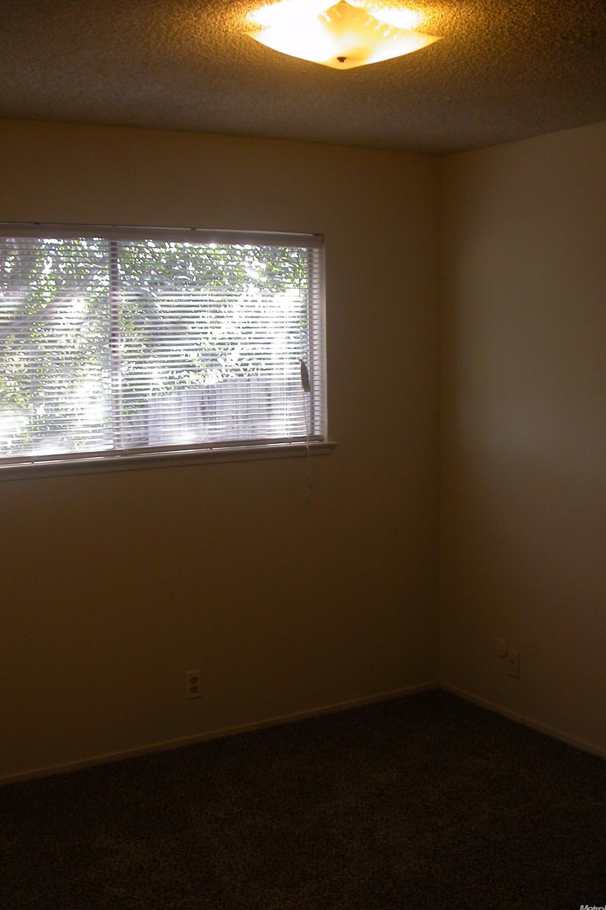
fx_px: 1010
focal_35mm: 40
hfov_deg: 33.4
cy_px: 454
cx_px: 280
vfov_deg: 48.5
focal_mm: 7.85
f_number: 2.6
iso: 100
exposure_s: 1/31.3
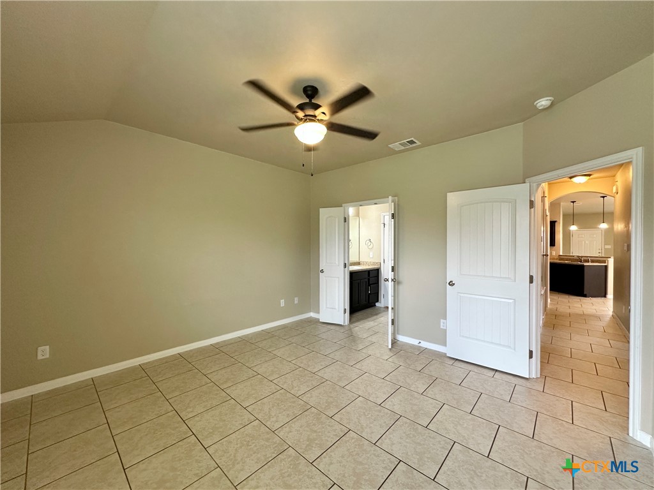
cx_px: 327
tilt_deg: -0.8
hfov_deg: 102.1
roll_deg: -0.7
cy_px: 245
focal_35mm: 14
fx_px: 265
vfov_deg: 85.7
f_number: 2.2
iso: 160
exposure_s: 1/60
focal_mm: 2.22
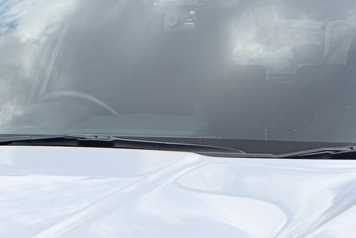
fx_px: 890
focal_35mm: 90
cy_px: 416
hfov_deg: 22.4
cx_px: 80
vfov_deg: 13.7
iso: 50
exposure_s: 1/172
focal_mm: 4.09
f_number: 1.6
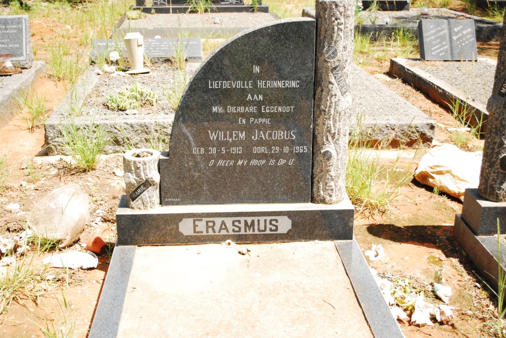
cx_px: 253
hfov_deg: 43.6
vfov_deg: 29.9
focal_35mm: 45
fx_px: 633
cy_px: 169
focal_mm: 30
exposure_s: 1/4000
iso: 1600
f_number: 4.8
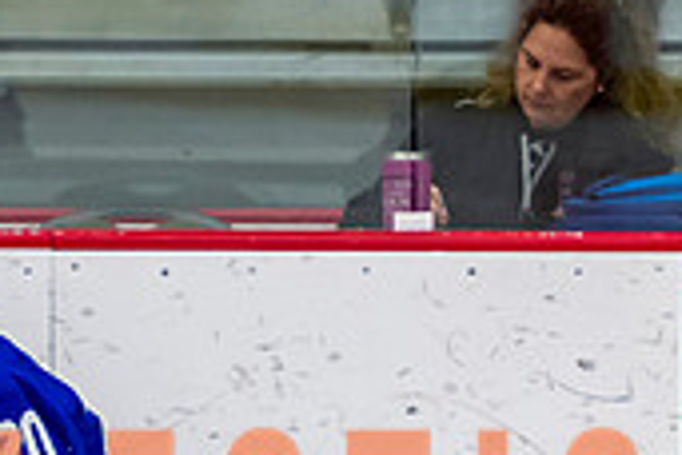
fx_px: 17863
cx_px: 458
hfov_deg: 2.2
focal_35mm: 943
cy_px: 541
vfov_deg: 1.5
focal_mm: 165
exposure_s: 1/800
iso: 1600
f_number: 3.2
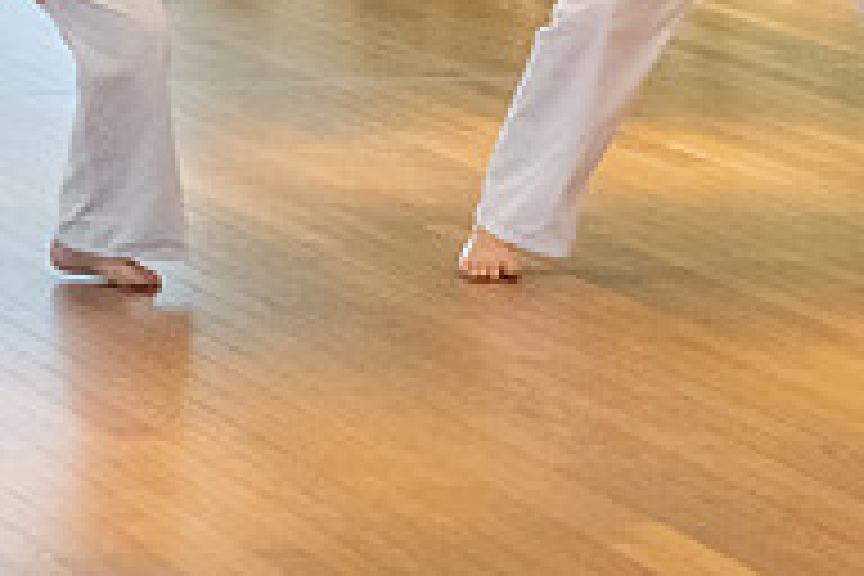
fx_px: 7535
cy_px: -280
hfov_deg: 6.6
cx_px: 728
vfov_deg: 4.4
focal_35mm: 314
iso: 3200
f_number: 2
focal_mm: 50
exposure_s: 1/500
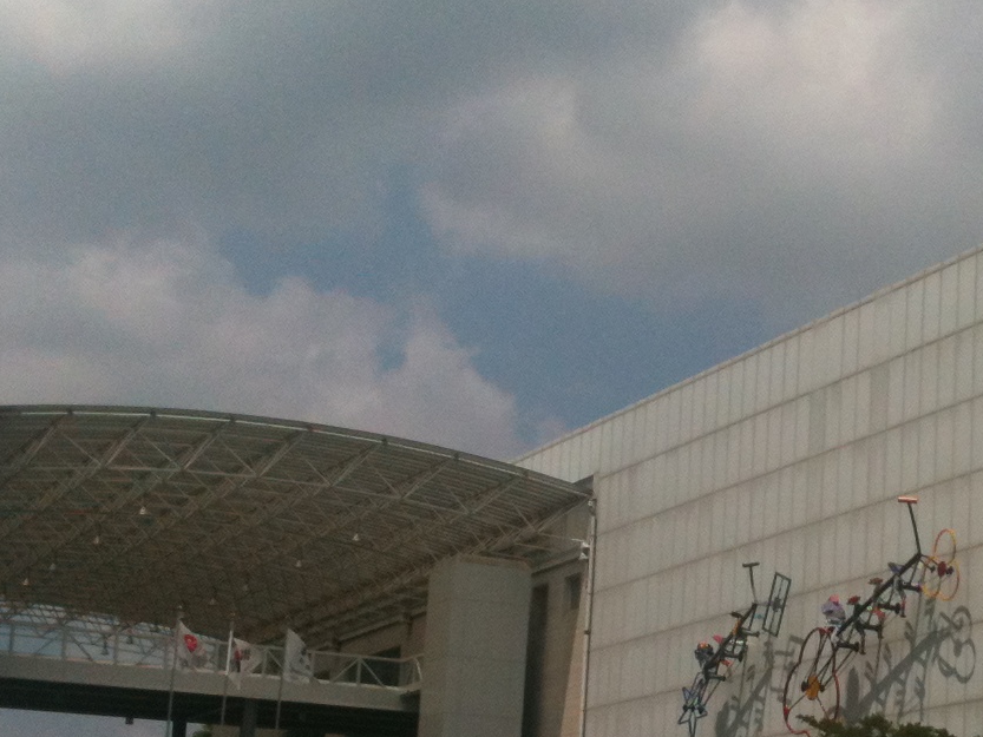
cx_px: 886
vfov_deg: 17.1
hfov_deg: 22.2
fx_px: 2443
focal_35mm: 86
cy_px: 488
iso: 64
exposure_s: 1/3285
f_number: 2.8
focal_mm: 3.85
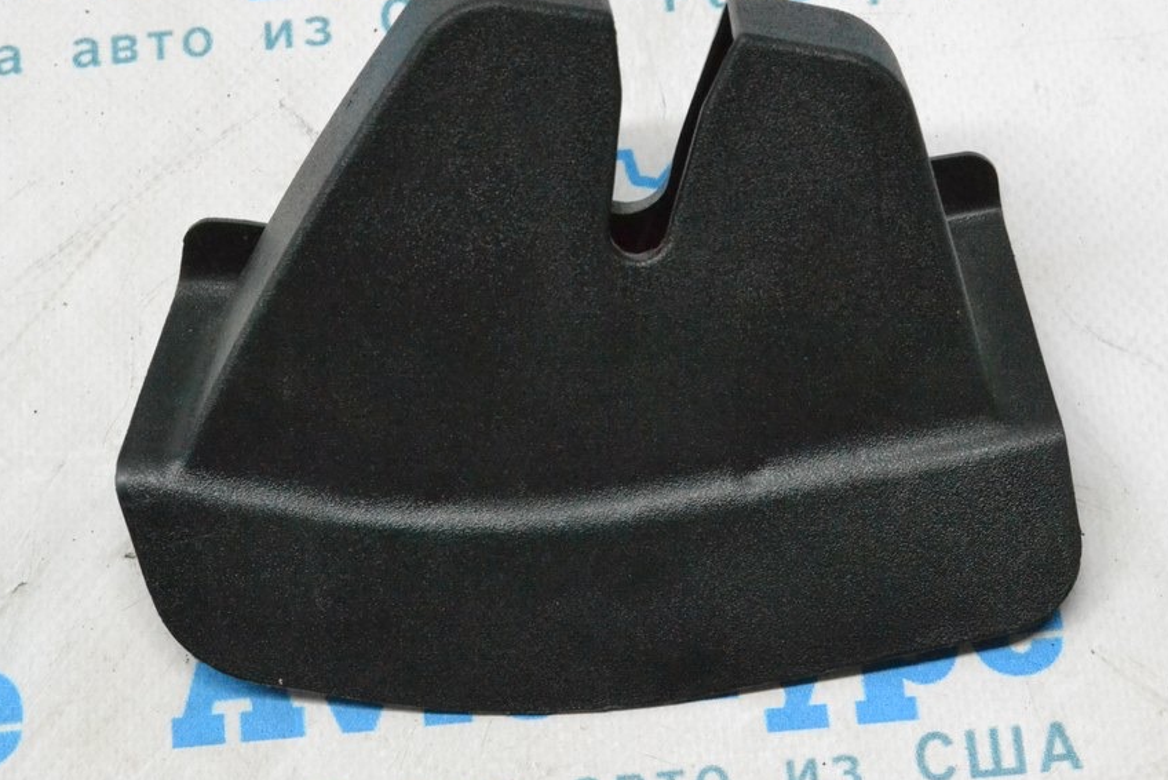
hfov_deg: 20.5
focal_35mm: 100
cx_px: 591
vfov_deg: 13.7
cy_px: 340
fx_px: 3233
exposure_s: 1/160
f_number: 11
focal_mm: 55
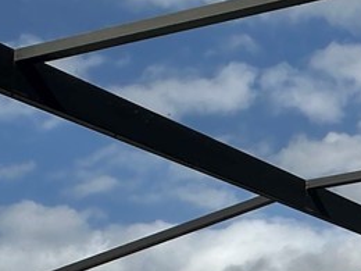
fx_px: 897
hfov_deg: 17.4
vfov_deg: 16.6
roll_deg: +4.9
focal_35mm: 86
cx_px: 689
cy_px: 297
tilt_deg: +12.7
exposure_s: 1/1887
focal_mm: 2.22
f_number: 2.2
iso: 50
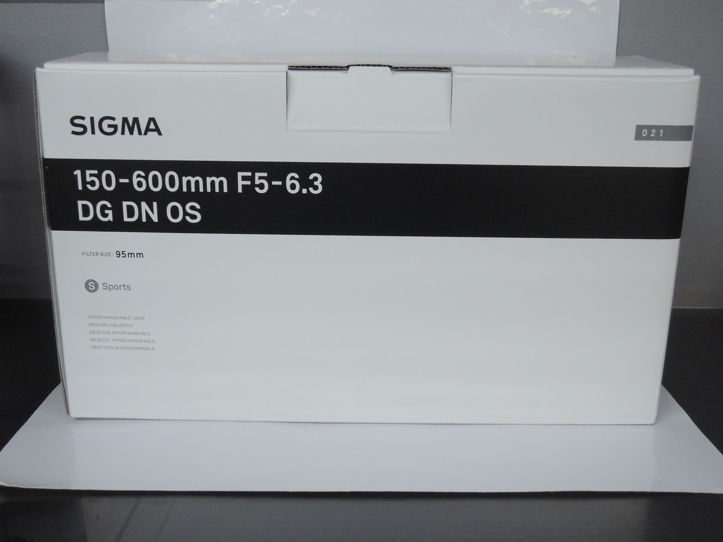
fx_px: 835
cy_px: 271
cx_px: 362
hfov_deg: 46.8
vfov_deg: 36.0
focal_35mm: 40
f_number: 3.5
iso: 800
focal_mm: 8.6
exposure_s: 1/200
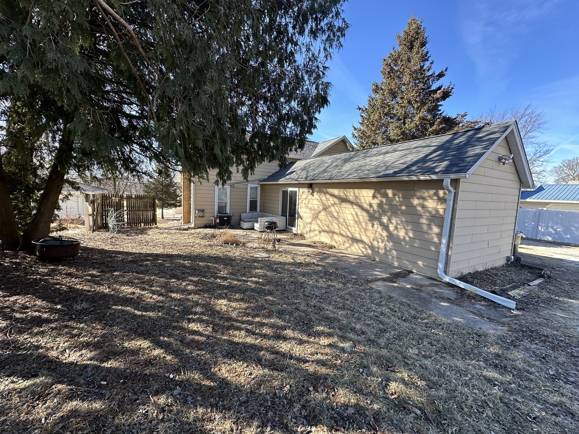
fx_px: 234
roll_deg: -1.1
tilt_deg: -6.0
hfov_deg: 102.1
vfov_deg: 85.7
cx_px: 290
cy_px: 217
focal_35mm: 14
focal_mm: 2.22
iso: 40
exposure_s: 1/475
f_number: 2.2
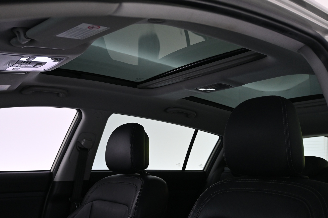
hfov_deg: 52.2
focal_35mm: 37
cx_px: 164
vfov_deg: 36.2
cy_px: 109
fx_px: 335
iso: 1250
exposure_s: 1/40
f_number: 4.2
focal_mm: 24.5
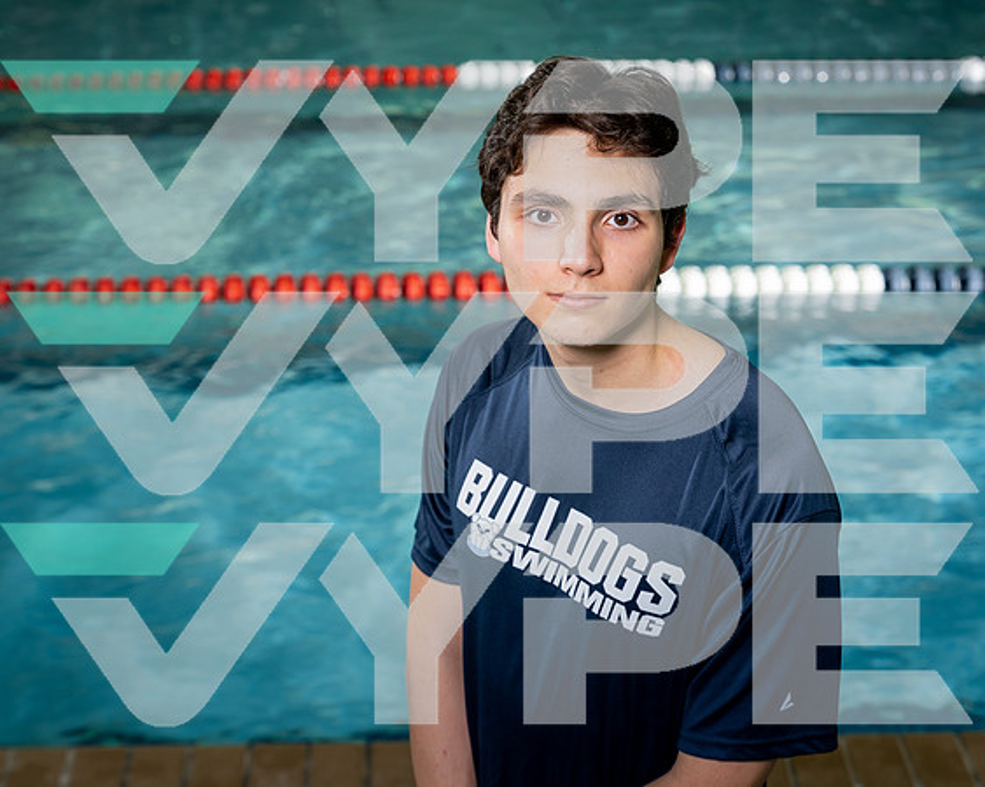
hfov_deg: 23.2
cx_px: 492
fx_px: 2397
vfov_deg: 18.7
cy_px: 394
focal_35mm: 82
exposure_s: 1/250
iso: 400
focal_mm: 70
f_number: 5
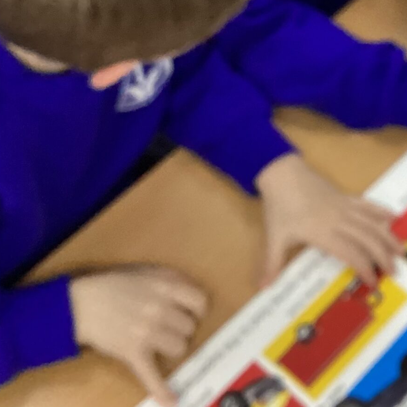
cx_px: 394
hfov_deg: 21.0
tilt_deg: -46.0
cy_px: 19
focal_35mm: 80
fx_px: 1064
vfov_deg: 21.1
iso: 250
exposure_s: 1/50
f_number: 2.4
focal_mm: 3.3
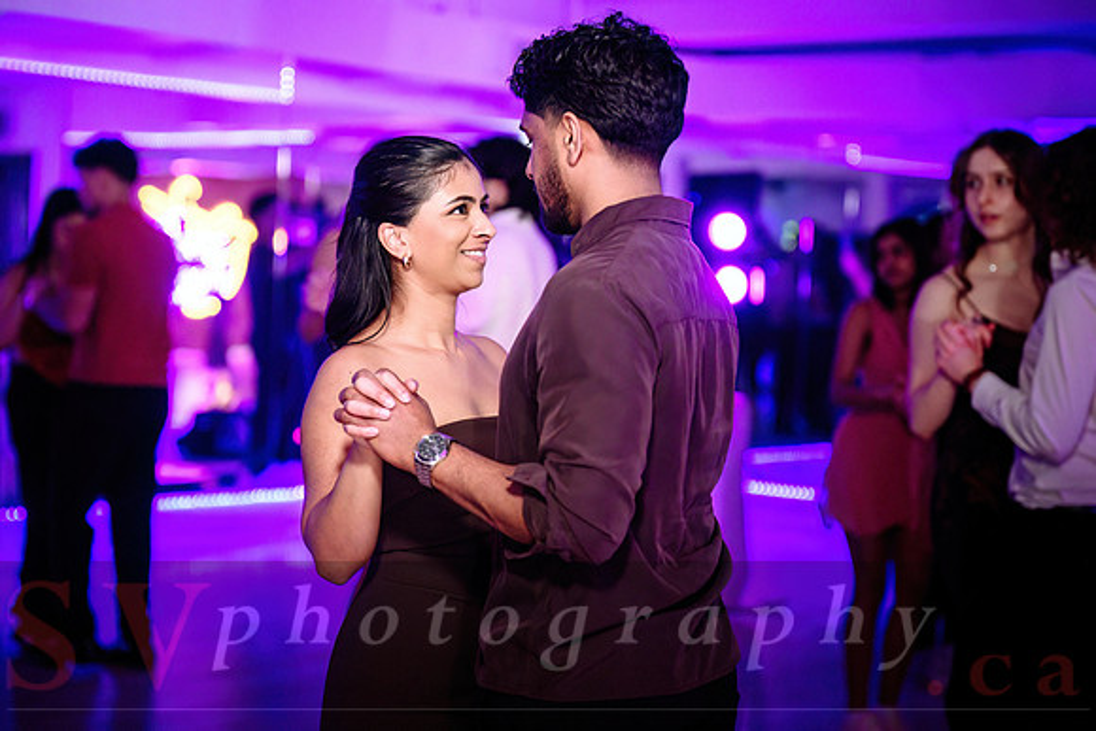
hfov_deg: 27.6
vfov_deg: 18.6
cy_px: 305
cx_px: 524
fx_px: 2234
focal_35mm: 73
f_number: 2
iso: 2000
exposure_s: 1/200
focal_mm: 63
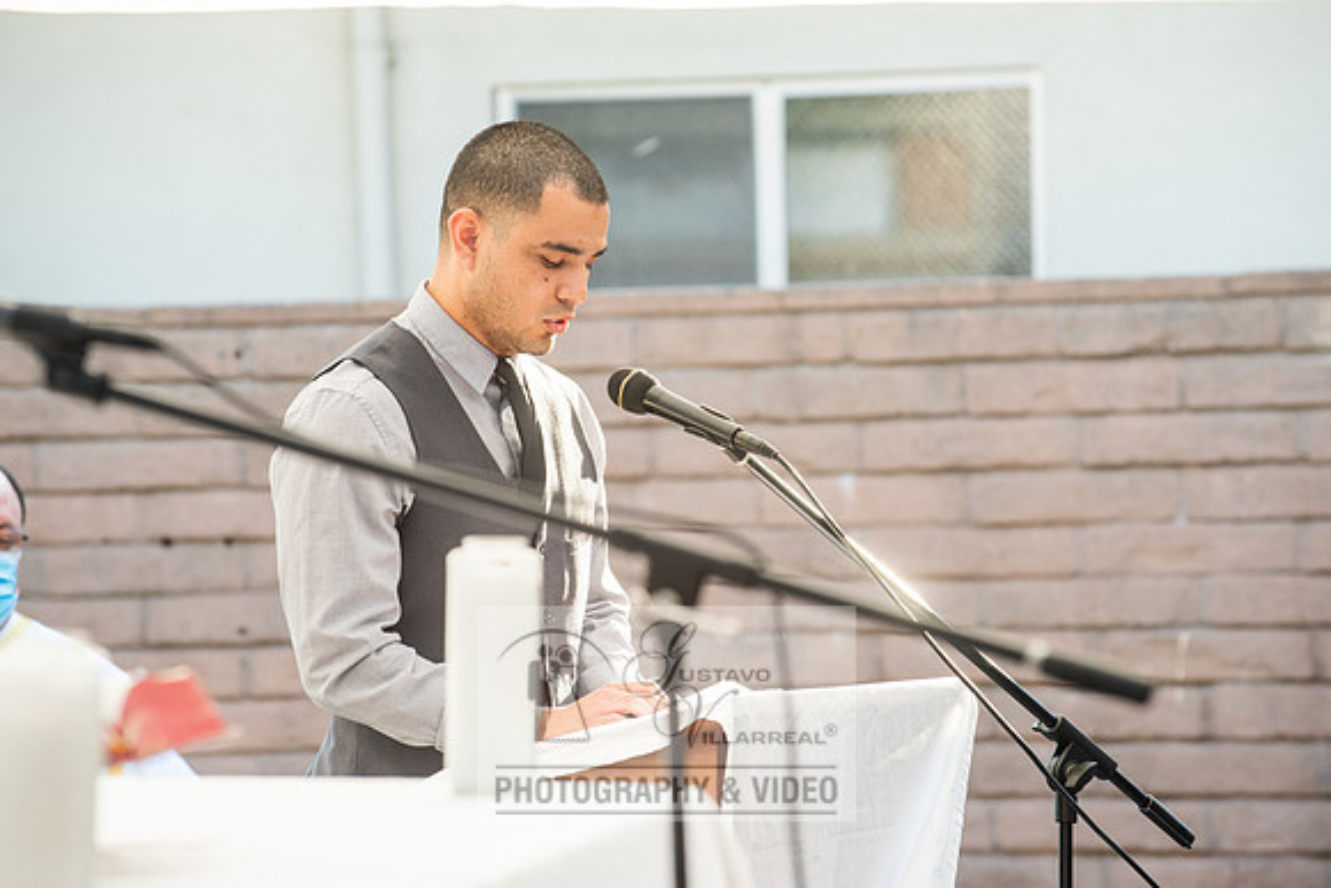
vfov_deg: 6.9
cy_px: 444
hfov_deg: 10.3
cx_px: 666
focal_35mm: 200
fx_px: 7396
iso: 640
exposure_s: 1/250
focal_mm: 200
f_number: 5.6
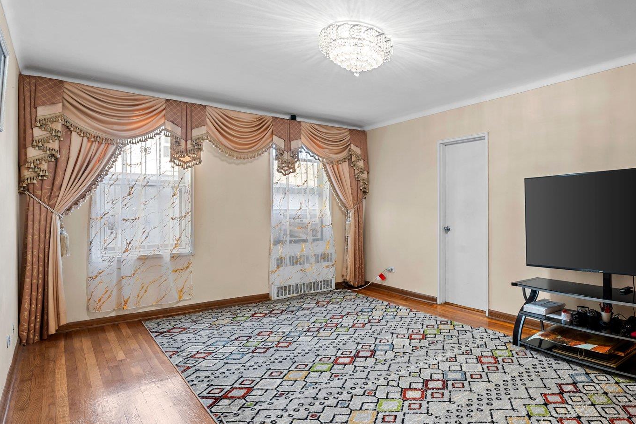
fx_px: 371
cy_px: 212
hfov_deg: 76.7
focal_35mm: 21
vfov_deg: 59.5
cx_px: 456
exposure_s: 1/1.67
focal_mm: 14
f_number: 10
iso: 500
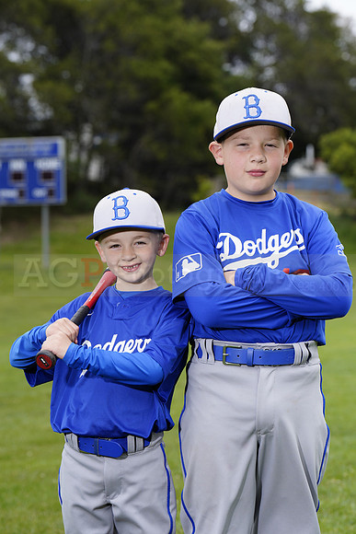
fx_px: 1853
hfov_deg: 11.0
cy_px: 267
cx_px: 178
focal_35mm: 125
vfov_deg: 16.4
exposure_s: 1/250
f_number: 6.3
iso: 100
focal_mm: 125
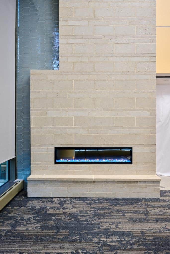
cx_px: 85
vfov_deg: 78.6
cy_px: 127
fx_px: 156
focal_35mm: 22
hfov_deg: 57.2
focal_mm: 22
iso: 400
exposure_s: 1/40
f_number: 5.6
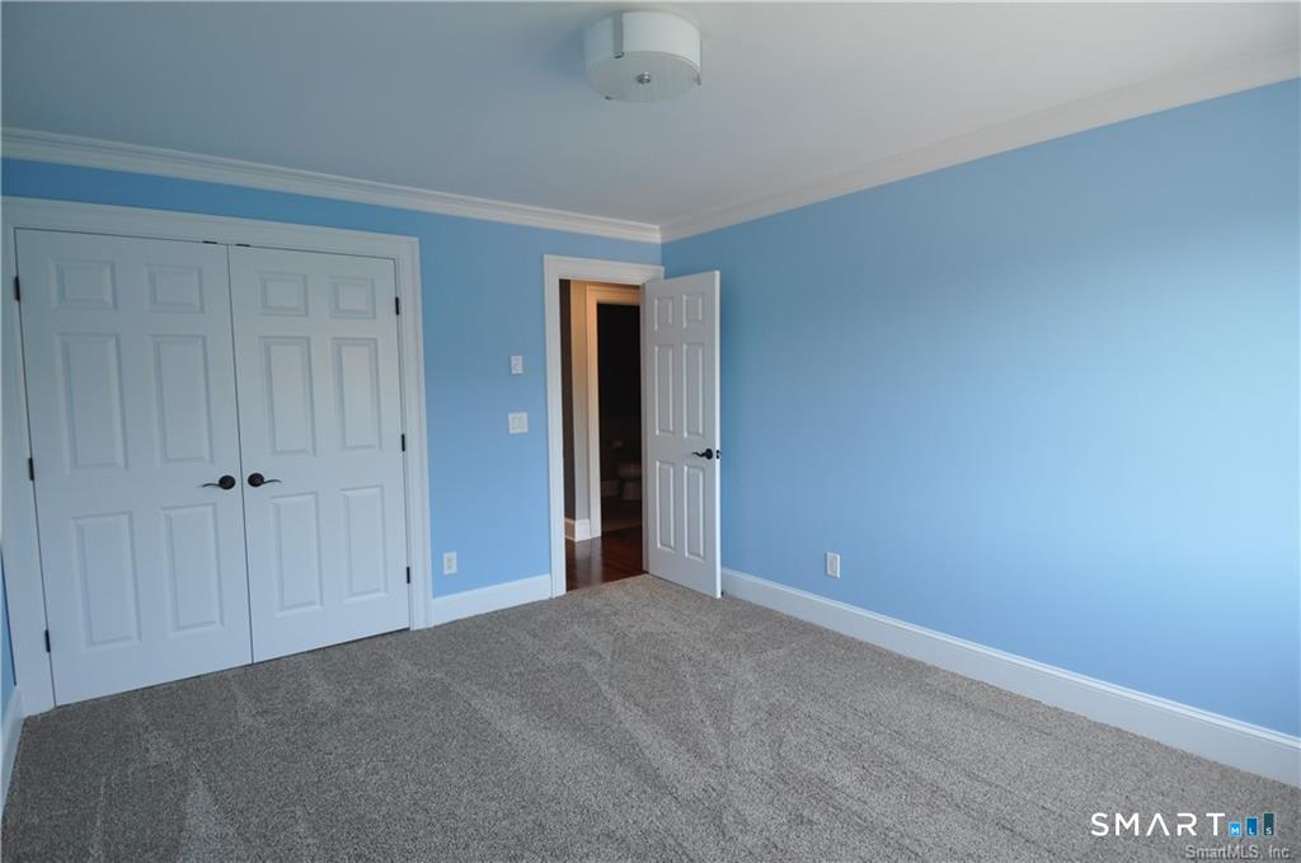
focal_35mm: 18
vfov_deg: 67.2
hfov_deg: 90.1
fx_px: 649
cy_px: 432
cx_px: 650
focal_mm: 12
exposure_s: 1/60
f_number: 4
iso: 400
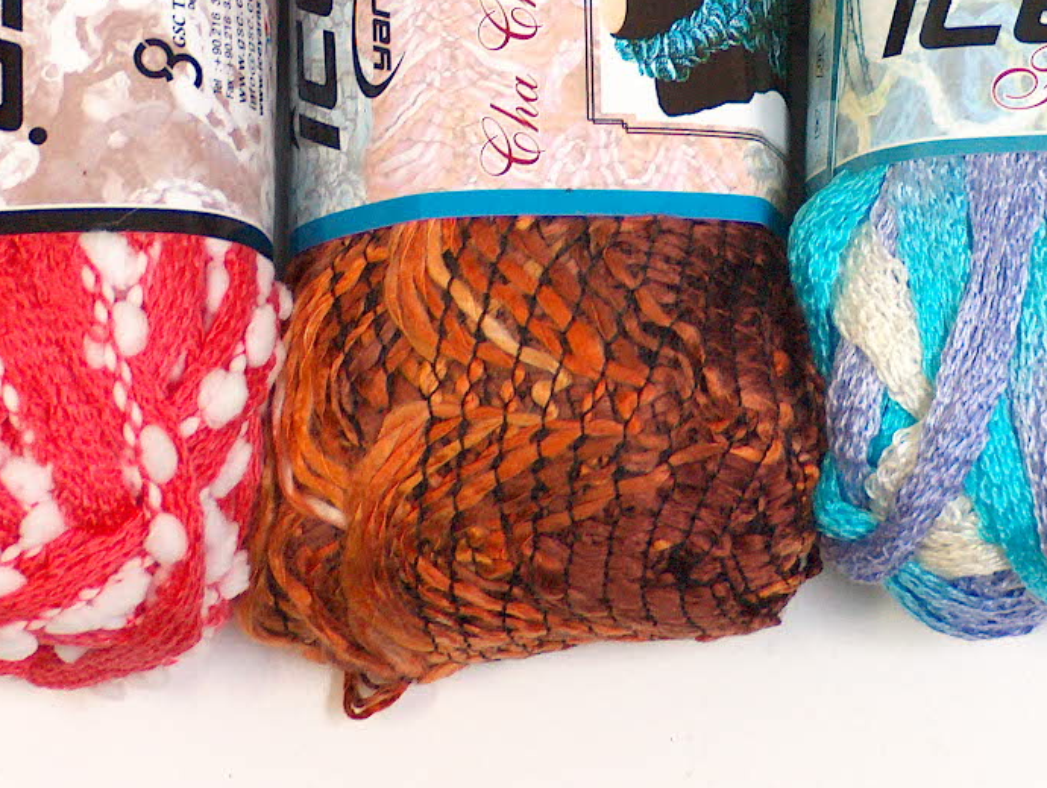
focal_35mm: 186
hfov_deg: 10.6
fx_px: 5632
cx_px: 853
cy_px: 64
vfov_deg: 8.0
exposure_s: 1/15.8
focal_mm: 20.29
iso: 200
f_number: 2.9
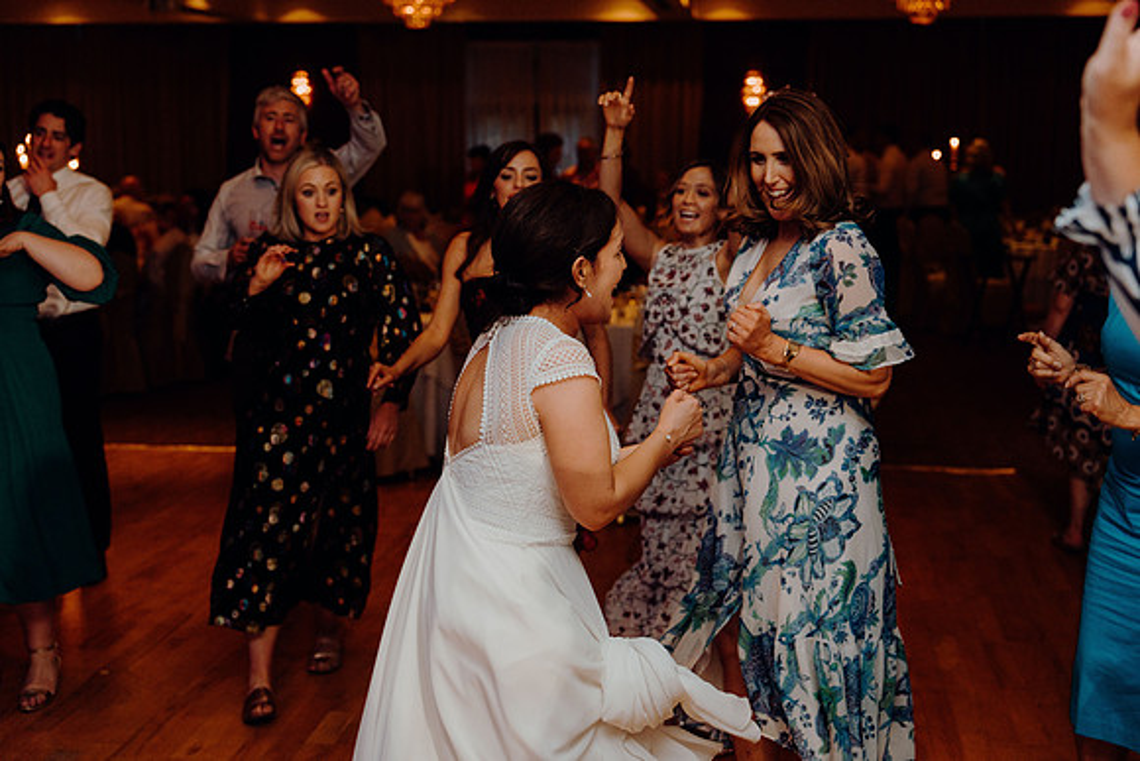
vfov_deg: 27.0
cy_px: 380
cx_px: 570
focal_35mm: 50
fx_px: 1584
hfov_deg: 39.6
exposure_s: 1/160
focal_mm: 50
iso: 1250
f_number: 2.8
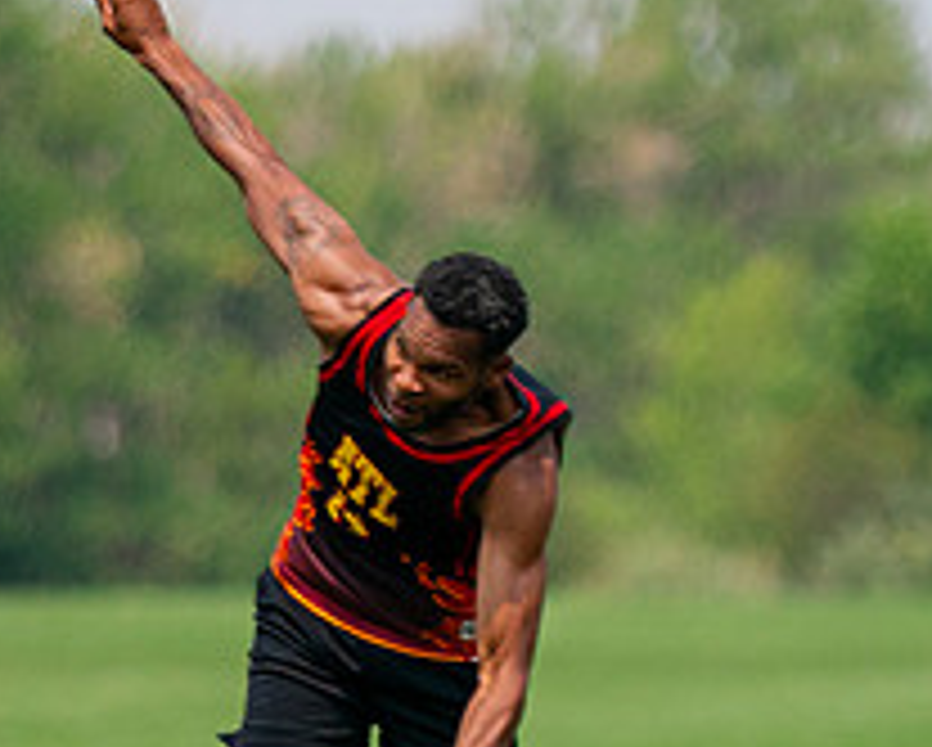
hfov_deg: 2.2
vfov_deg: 1.8
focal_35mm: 861
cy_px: 535
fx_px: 23772
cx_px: 421
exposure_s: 1/8000
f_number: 2.8
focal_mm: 200
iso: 400
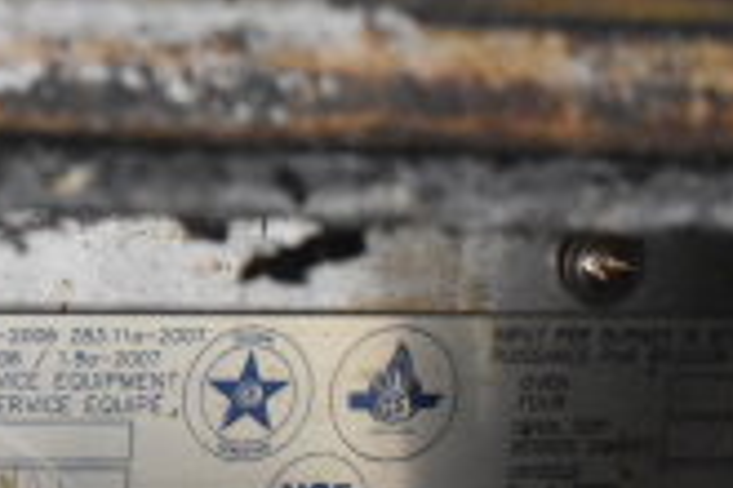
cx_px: -418
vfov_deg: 11.2
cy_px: 401
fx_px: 2484
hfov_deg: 15.3
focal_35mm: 122
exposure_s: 1/50
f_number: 3.8
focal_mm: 22
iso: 6400
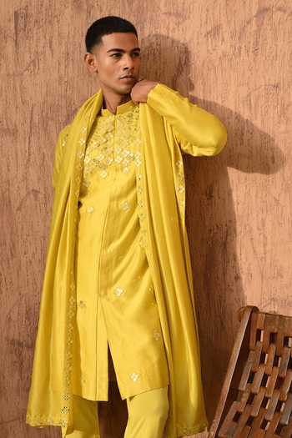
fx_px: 499
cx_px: 146
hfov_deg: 32.6
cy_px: 219
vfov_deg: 47.4
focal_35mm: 41
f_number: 7.1
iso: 250
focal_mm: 41
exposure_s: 1/160
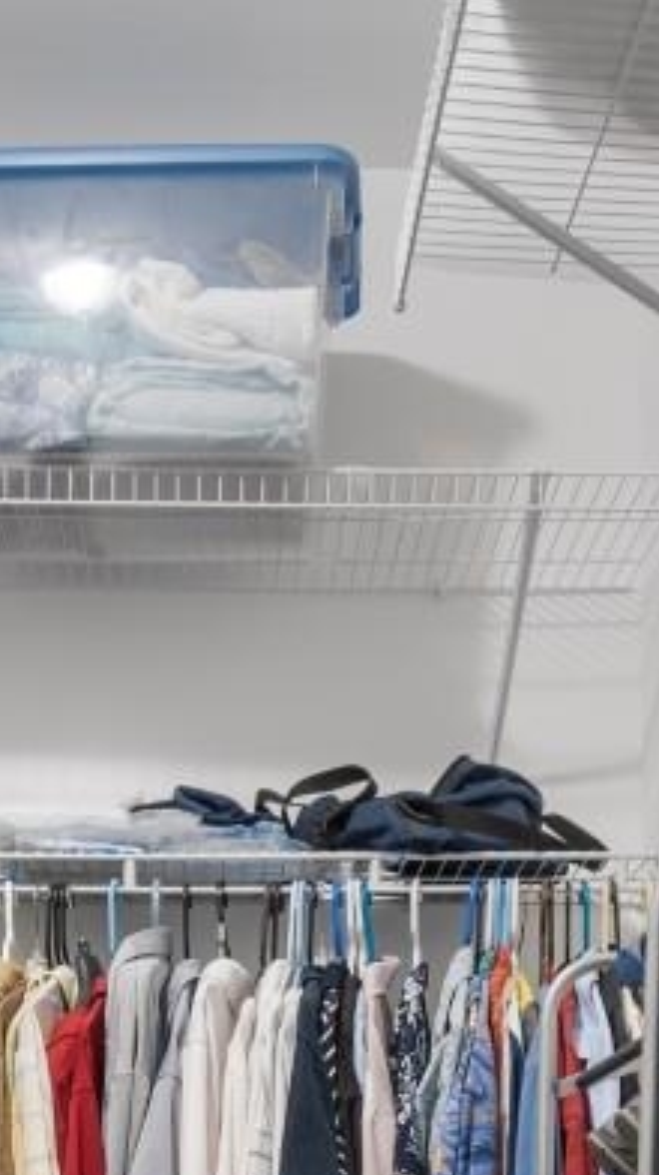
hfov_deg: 18.4
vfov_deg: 29.1
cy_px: 1304
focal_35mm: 65
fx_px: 2023
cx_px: 213
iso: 100
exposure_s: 1
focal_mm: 10
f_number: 4.5
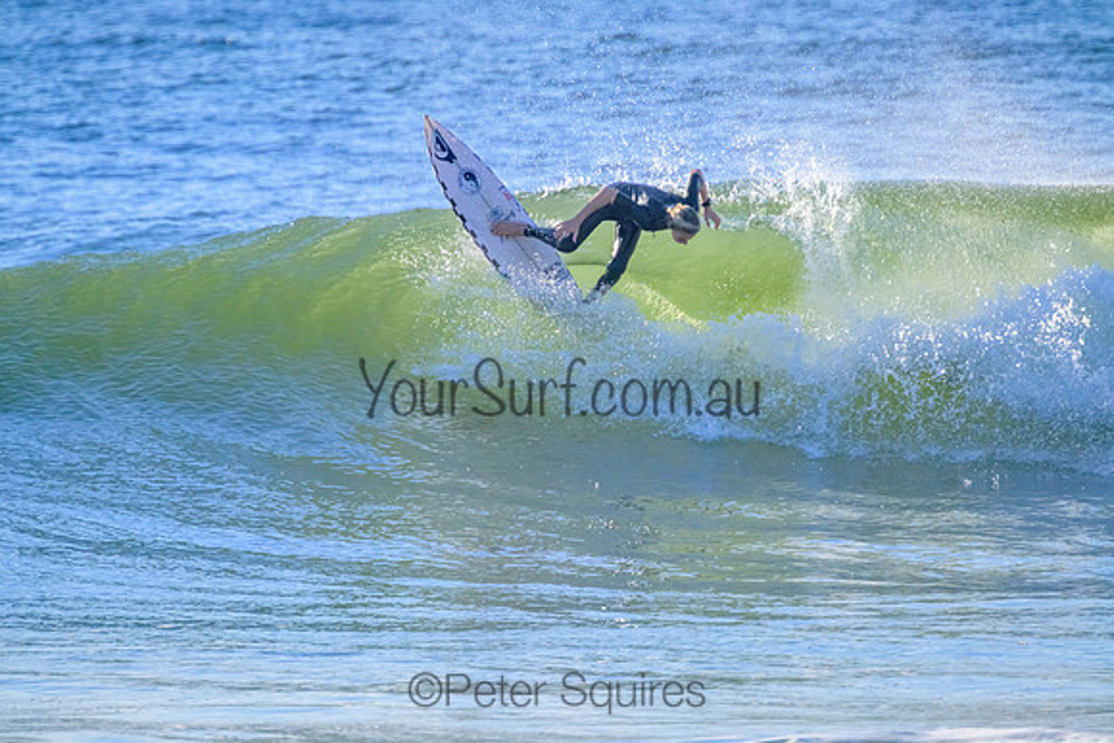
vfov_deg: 1.7
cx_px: 557
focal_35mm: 800
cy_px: 372
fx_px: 24760
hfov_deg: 2.6
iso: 1800
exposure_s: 1/2000
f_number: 11
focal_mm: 800
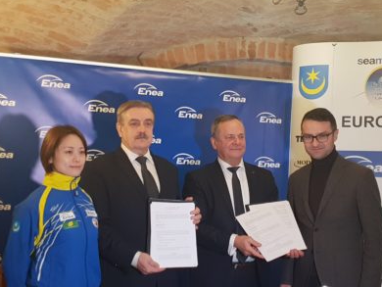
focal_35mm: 32
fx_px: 353
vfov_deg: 44.1
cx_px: 199
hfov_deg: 56.8
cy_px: 166
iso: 250
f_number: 1.5
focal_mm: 4.3
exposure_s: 1/25
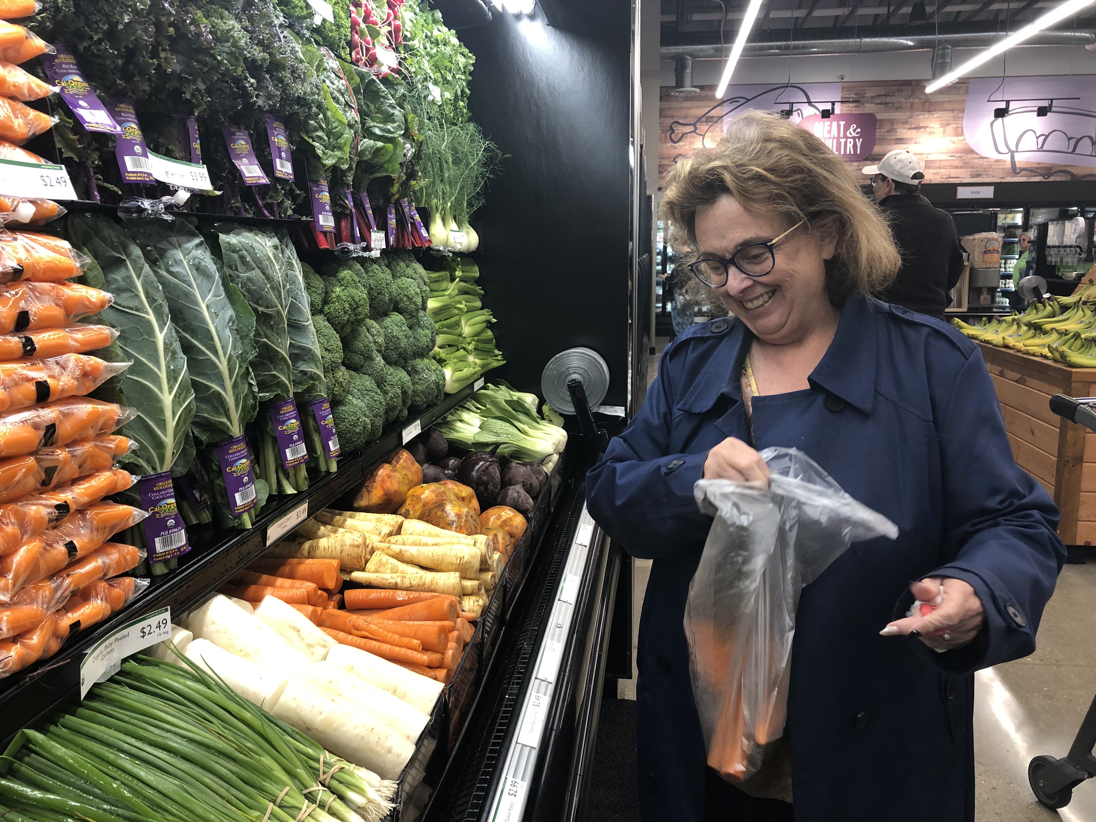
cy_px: 411
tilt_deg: -8.8
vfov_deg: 49.7
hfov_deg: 63.4
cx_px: 548
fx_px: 887
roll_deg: +0.0
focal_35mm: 28
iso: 32
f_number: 1.8
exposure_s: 1/30
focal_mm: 3.99
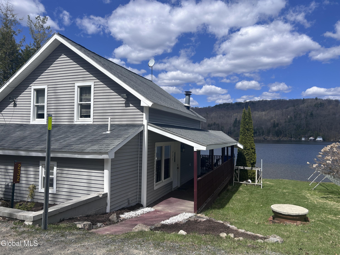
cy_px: 128
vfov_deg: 53.1
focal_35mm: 26
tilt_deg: +1.5
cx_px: 170
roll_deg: -0.6
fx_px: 255
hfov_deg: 67.3
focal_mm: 5.7
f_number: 1.5
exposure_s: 1/5882
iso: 50
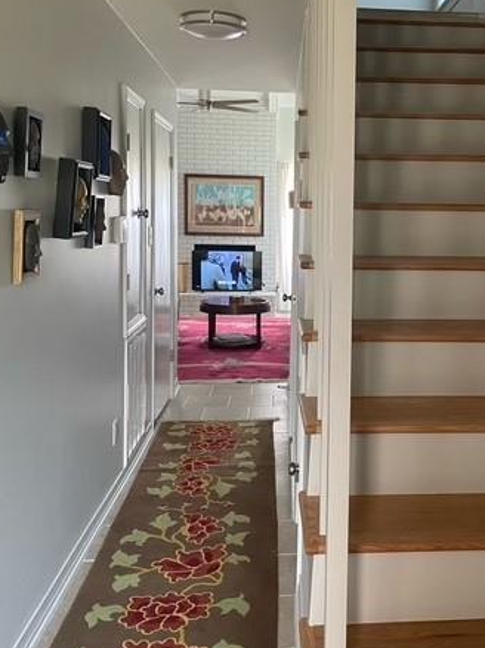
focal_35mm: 38
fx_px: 711
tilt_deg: -3.8
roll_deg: -0.1
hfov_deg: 37.1
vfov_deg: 48.9
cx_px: 338
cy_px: 290
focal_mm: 4.2
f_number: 1.6
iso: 320
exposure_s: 1/60
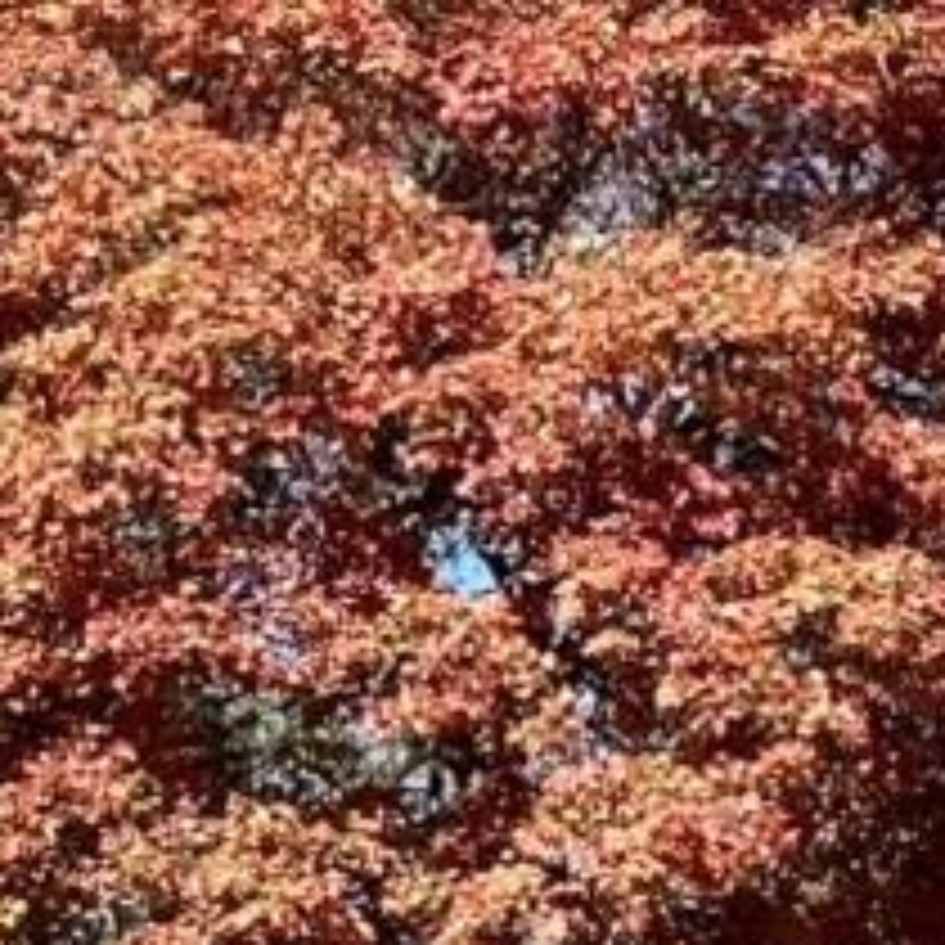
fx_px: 6393
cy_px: 1152
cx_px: 1764
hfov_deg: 8.1
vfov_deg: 8.4
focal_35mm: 207
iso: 64
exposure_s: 1/3731
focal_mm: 6.86
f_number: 1.78
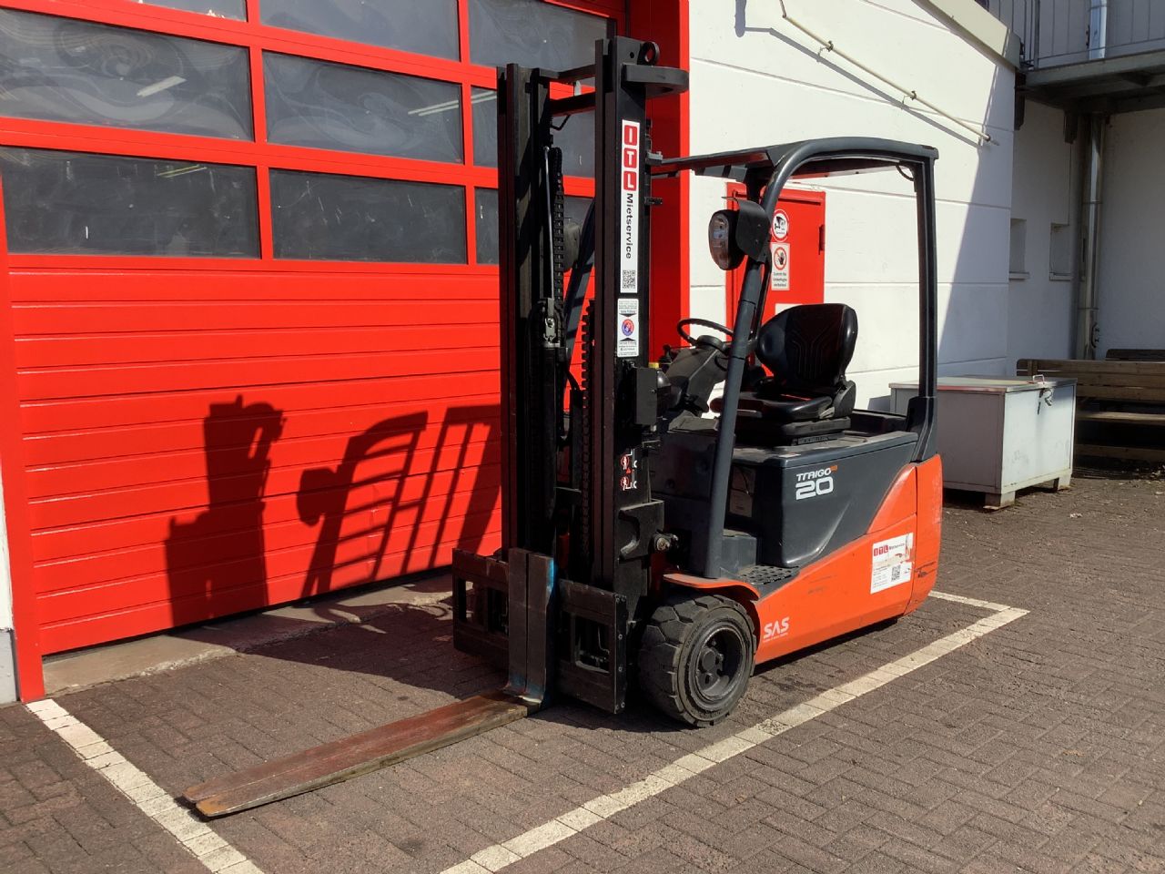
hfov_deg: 58.4
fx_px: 1043
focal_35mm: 31
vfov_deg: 45.4
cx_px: 582
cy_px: 437
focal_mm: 3.3
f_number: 2.4
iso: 25
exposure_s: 1/1164
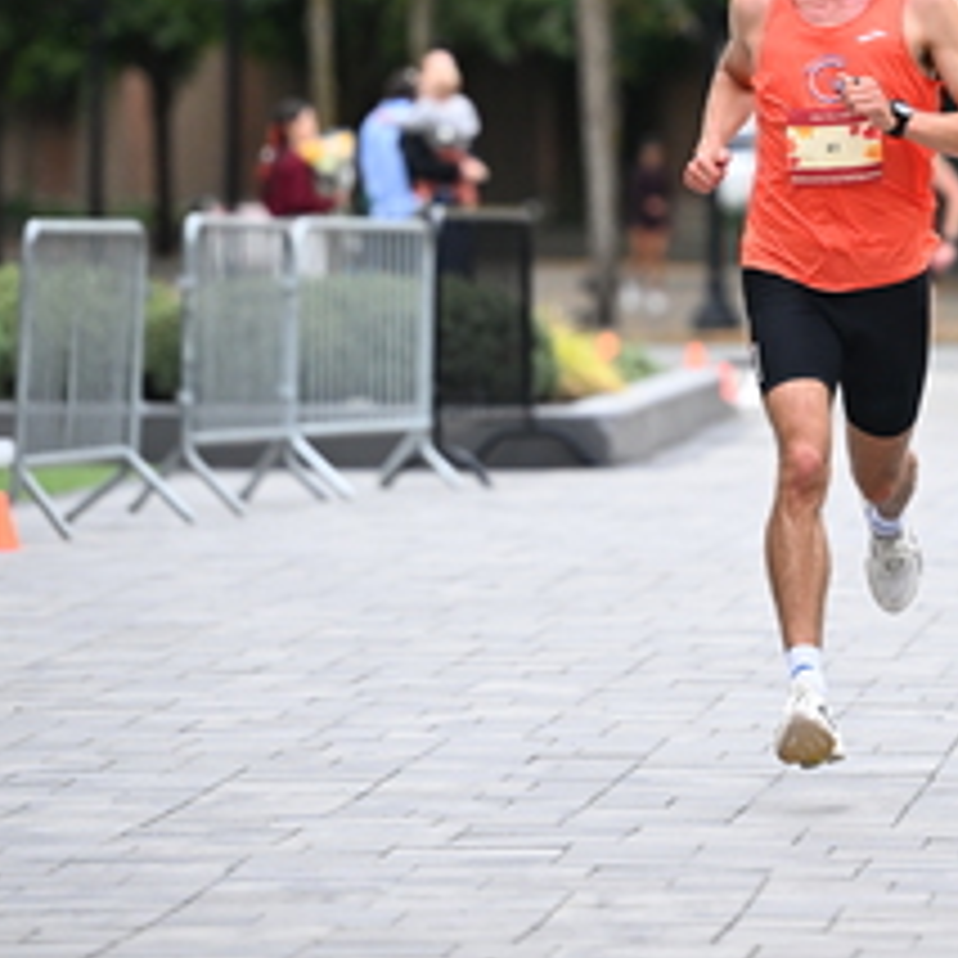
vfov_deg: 5.1
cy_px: 90
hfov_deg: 5.1
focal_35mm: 341
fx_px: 10677
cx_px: 780
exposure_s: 1/800
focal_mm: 155
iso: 1600
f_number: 2.8
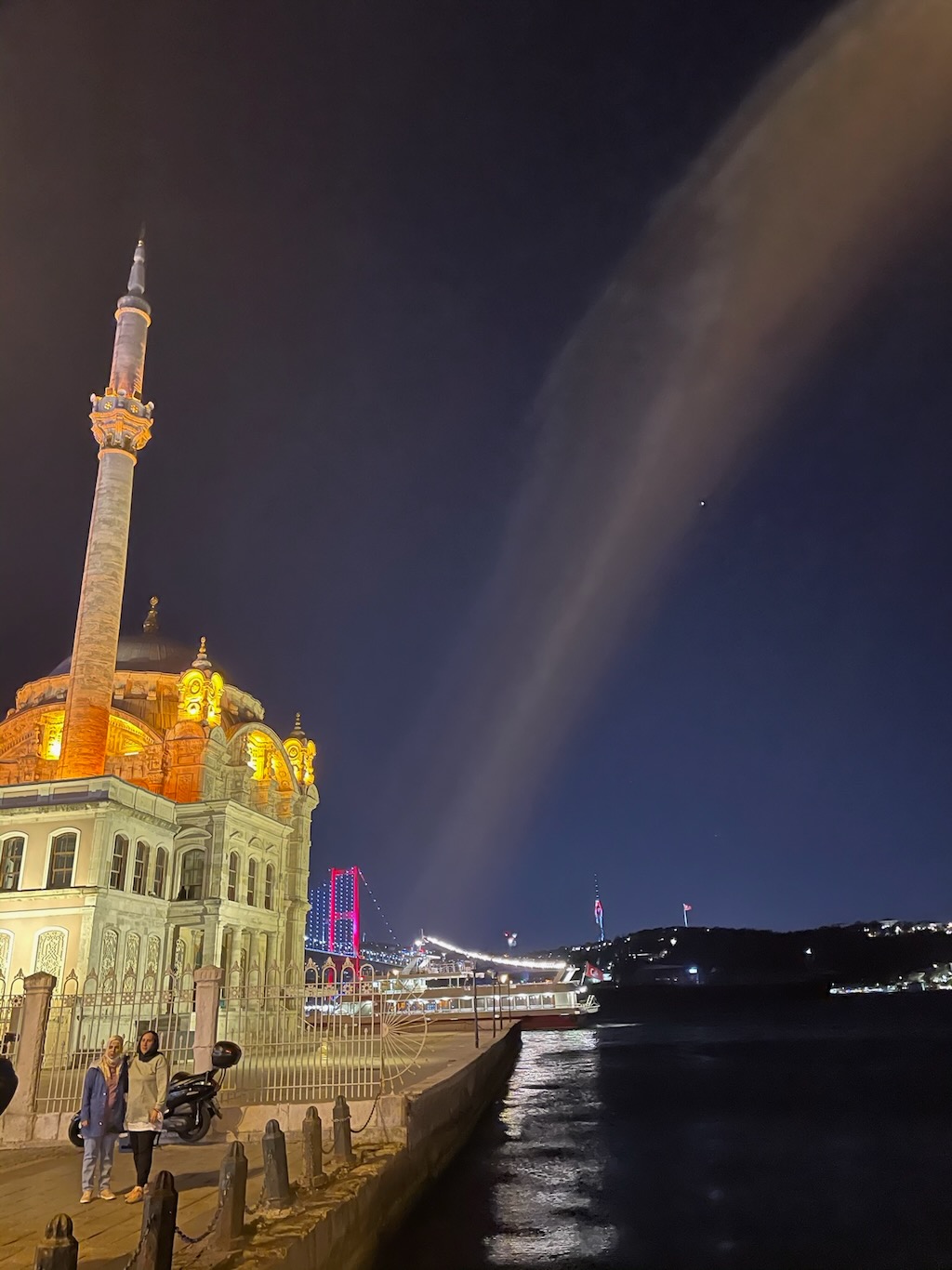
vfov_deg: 67.3
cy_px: 635
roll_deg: +2.7
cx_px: 476
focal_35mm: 26
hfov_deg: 53.0
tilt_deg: +21.0
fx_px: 954
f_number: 1.6
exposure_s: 1/17
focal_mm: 4.2
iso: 1000
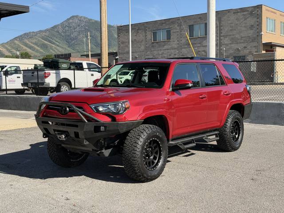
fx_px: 394
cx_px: 142
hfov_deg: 39.7
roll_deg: +1.6
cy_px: 106
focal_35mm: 48
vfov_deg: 30.3
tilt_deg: -2.6
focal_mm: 6.76
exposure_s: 1/1642
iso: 80
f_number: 1.78
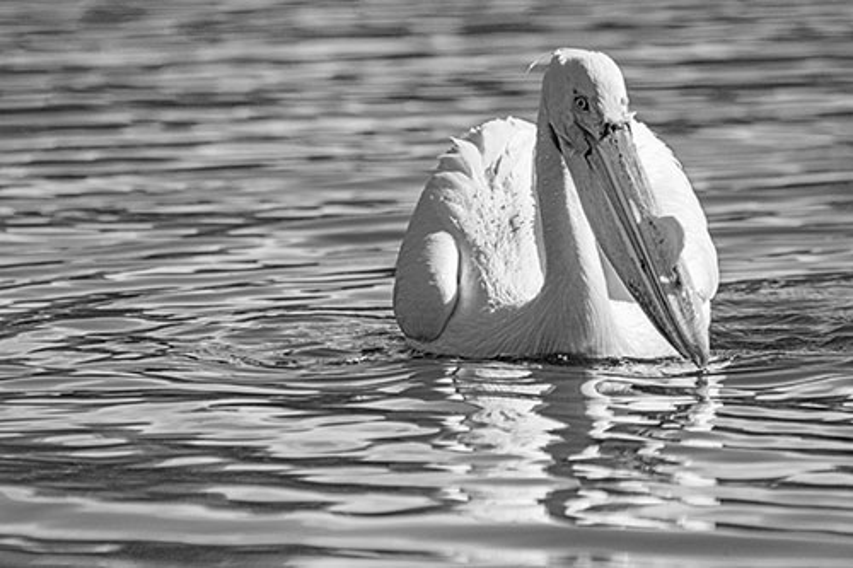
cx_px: 426
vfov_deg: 1.4
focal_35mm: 950
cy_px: 284
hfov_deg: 2.2
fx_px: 22501
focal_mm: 950
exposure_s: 1/4000
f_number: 12
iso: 2000
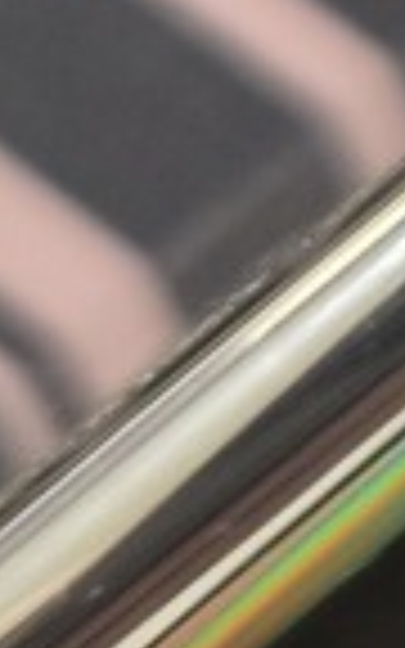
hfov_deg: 7.0
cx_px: 1346
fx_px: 2861
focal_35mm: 162
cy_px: -423
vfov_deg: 12.1
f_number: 1.8
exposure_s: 1/120
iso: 400
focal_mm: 5.4
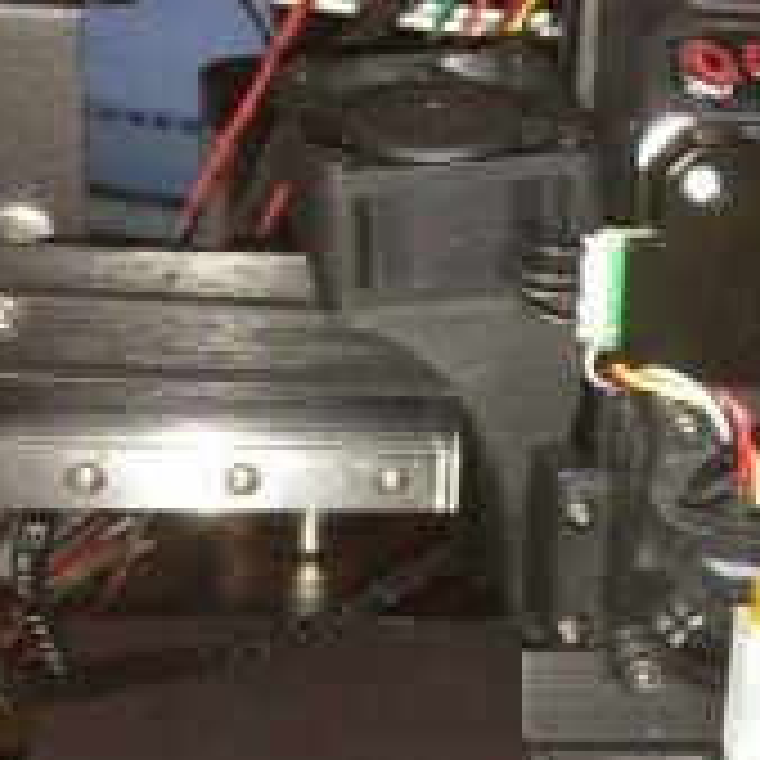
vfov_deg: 21.2
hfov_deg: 21.0
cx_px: 677
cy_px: 576
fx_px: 2012
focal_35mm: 81
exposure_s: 1/20
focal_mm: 4.15
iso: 64
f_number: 2.2
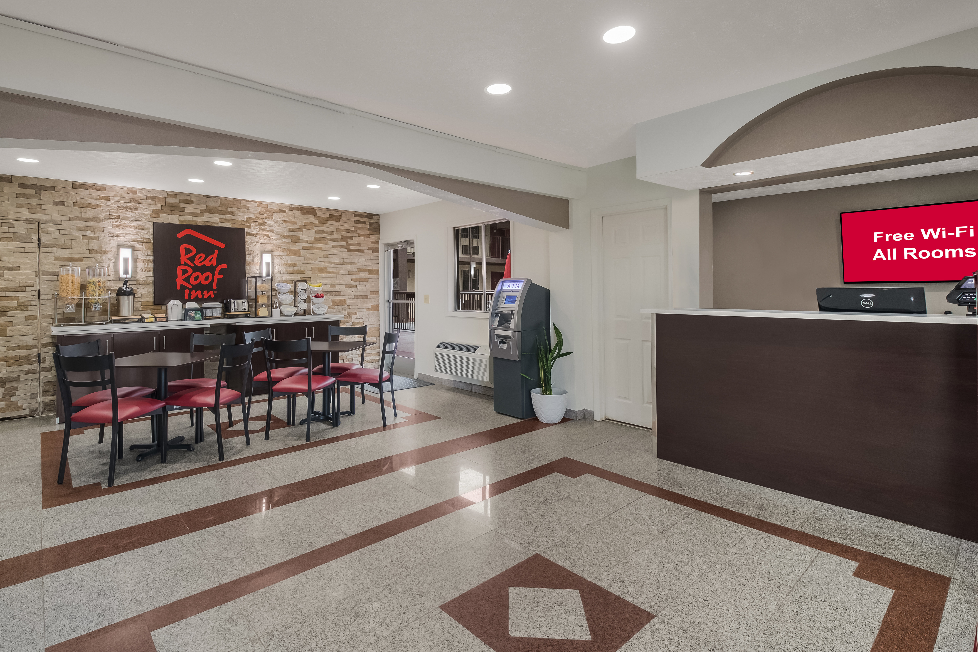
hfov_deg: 100.4
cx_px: 489
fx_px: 407
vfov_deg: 77.3
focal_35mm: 15
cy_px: 326
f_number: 8
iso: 320
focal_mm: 10
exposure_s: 1.3
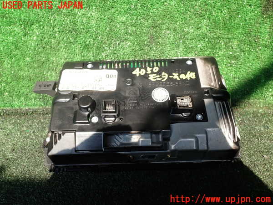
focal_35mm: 30
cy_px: 102
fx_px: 237
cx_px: 136
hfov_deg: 60.0
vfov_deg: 46.8
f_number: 3.2
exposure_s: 1/200
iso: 100
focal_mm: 5.4
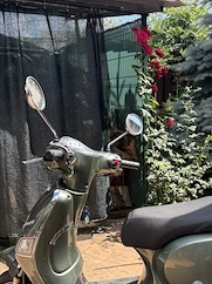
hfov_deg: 33.1
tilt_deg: -18.4
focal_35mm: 43
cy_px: 224
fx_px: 352
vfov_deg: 42.1
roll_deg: +1.0
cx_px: 151
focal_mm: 5.96
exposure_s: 1/820
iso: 64
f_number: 1.6
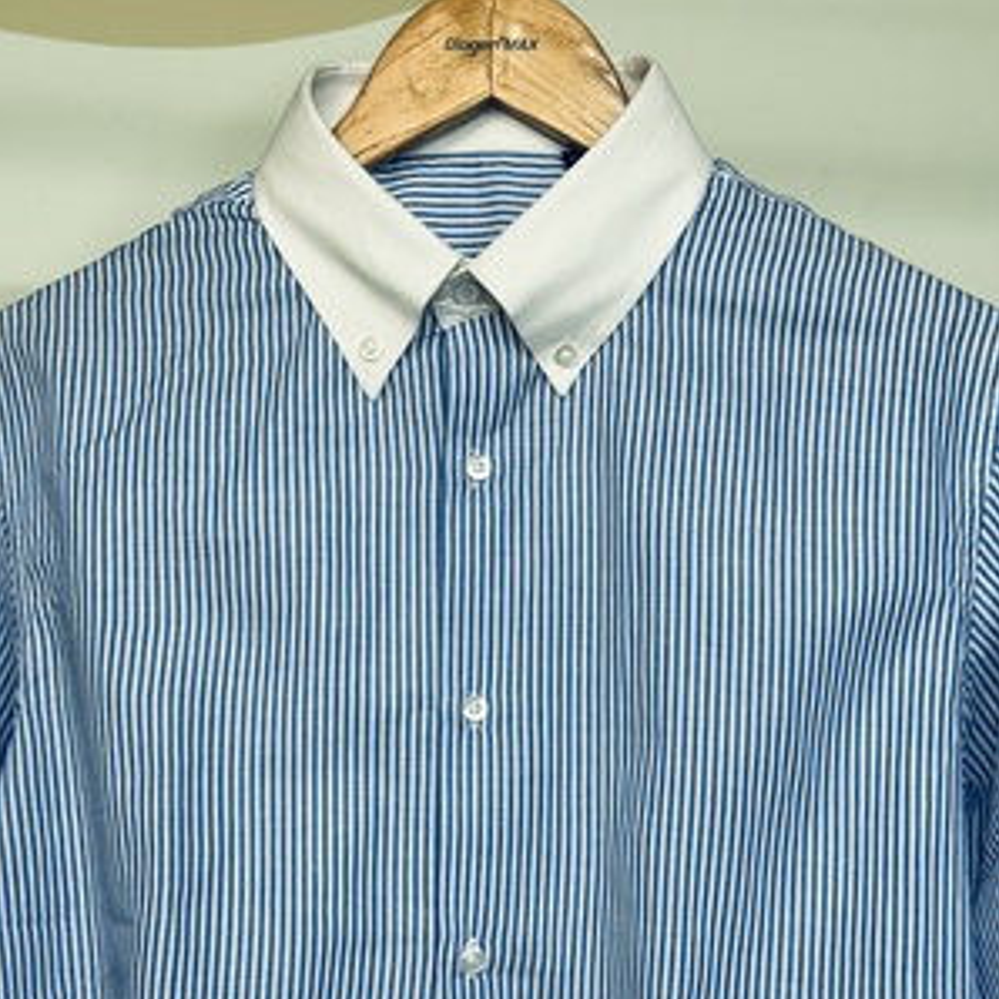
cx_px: 500
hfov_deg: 30.0
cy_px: 613
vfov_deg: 29.9
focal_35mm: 57
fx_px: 1861
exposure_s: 1/242
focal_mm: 6.76
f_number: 1.78
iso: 64
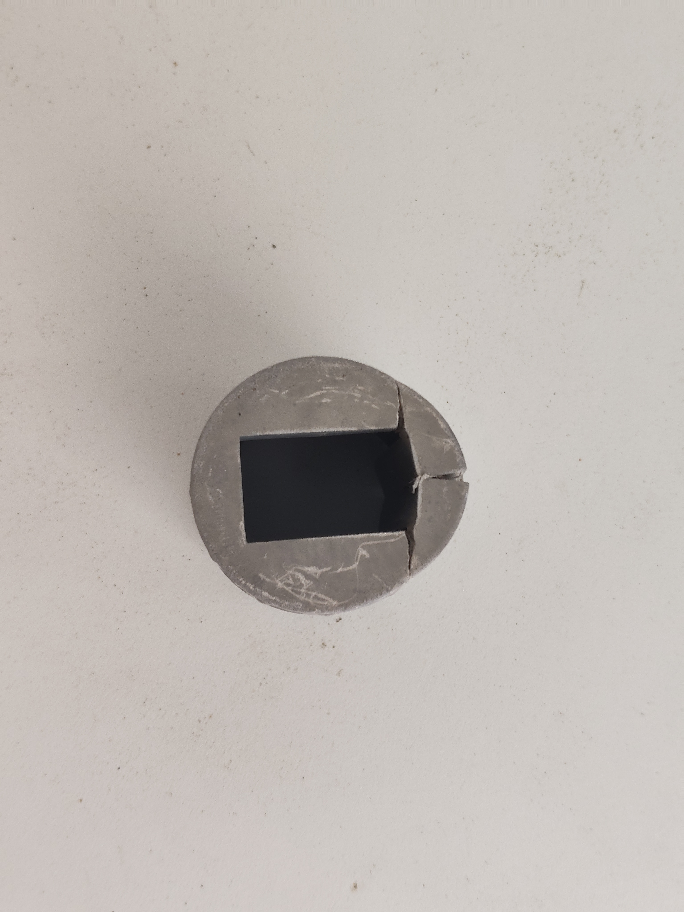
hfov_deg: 29.1
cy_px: 456
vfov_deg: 38.2
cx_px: 342
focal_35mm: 50
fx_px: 1317
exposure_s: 1/50
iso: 787
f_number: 1.88
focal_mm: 5.56
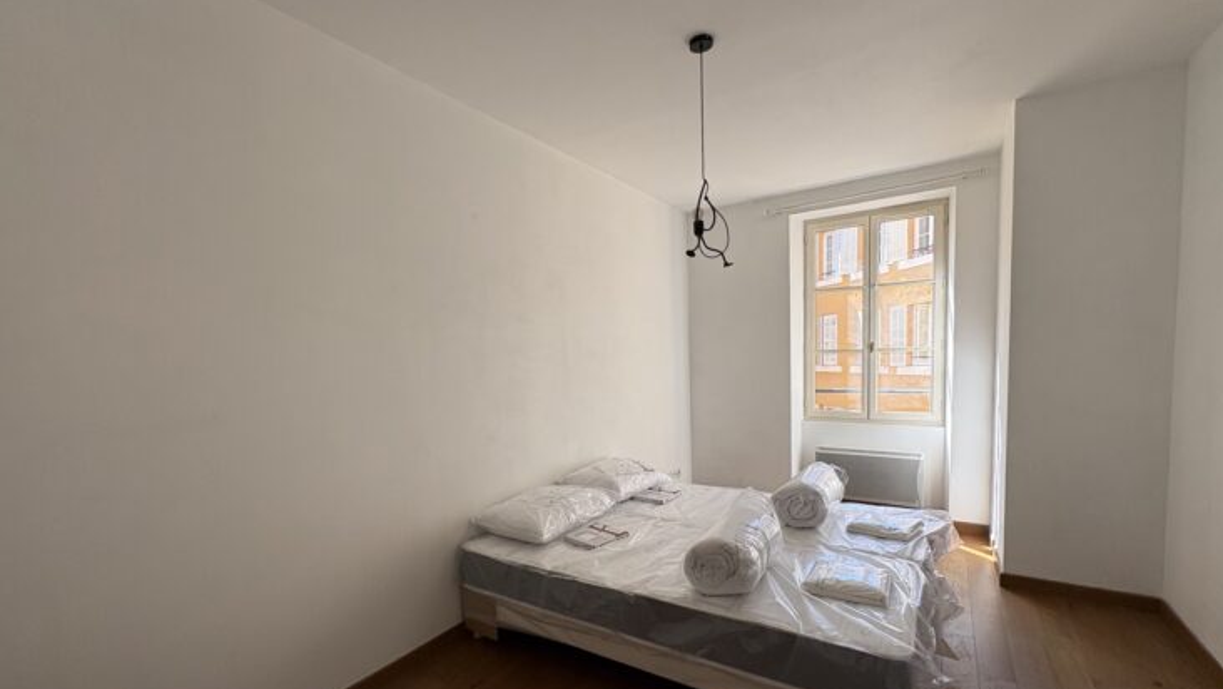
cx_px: 601
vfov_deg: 66.8
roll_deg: +1.9
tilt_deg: -3.6
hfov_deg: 99.4
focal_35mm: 16
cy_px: 393
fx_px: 519
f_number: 2.2
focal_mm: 2.22
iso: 40
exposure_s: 1/196
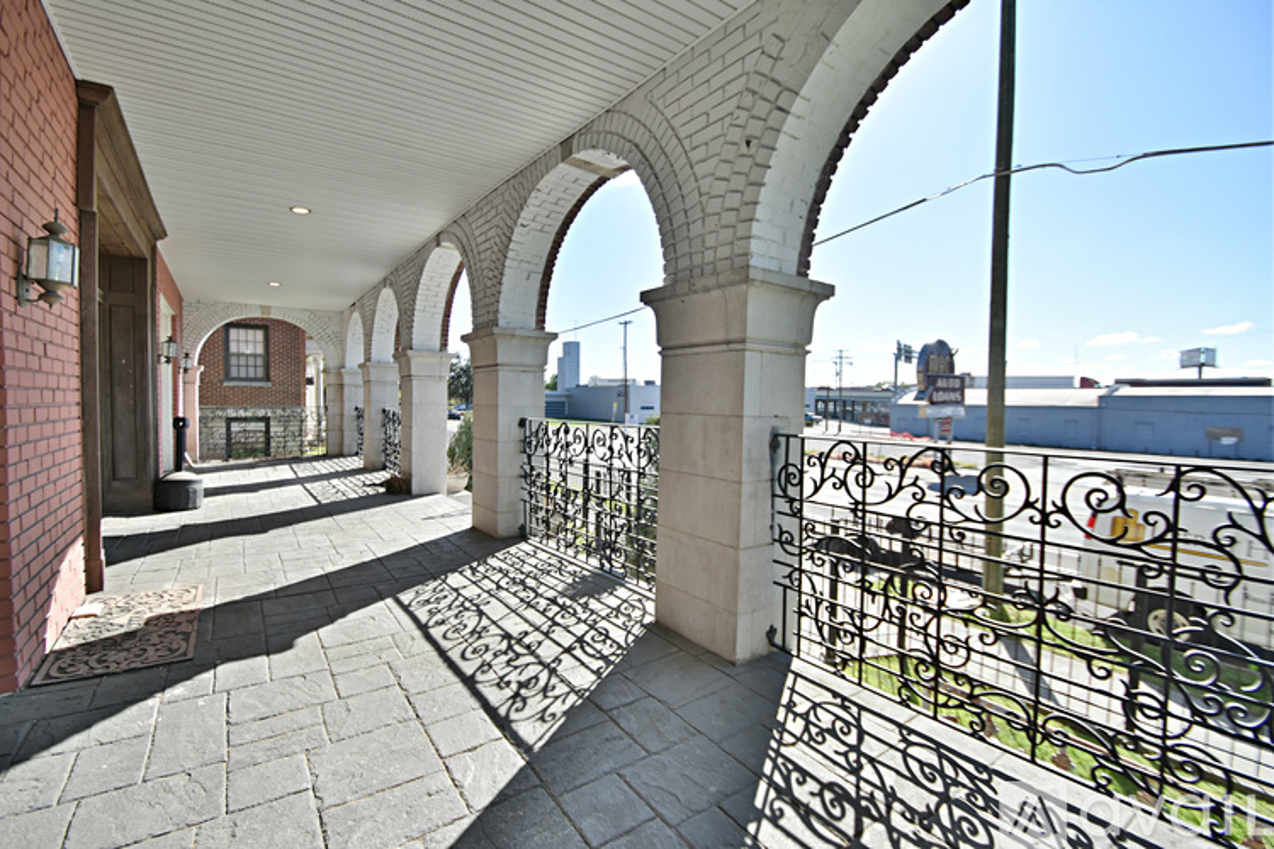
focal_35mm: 15
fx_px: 531
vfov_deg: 77.3
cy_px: 424
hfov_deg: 100.4
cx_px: 637
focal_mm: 10
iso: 640
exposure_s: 1/1600
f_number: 5.6
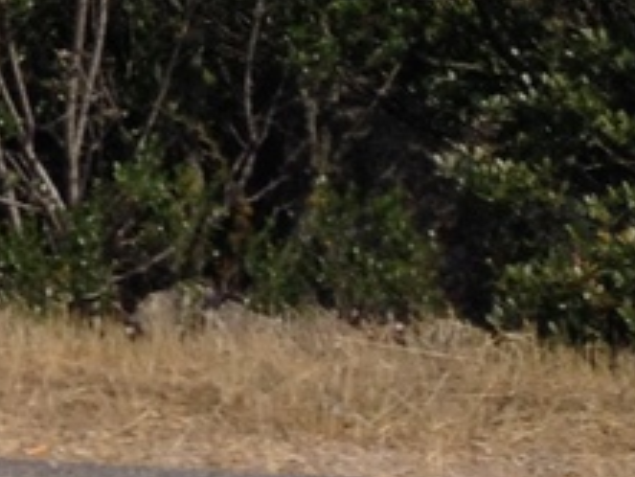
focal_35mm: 190
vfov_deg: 7.3
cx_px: -747
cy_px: -716
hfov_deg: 9.5
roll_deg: +1.4
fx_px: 3487
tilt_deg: +2.8
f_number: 2.4
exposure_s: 1/1284
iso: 50
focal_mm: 4.28
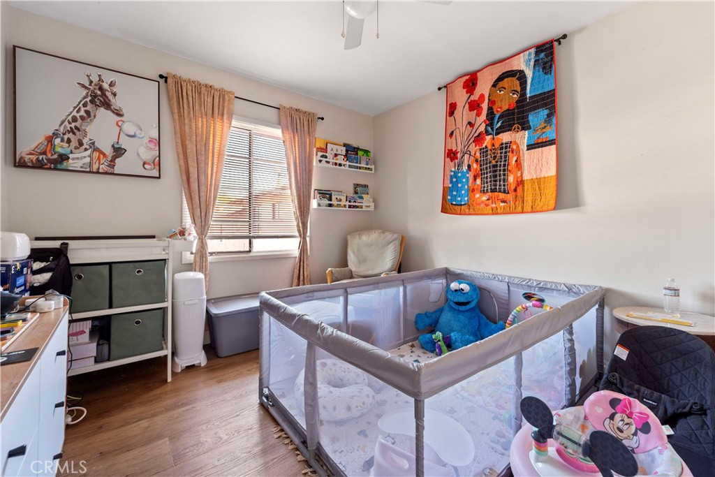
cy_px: 238
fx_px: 278
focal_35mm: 14
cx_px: 358
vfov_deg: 81.2
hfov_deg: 104.2
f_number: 9
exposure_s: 1/4
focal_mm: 14
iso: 1600
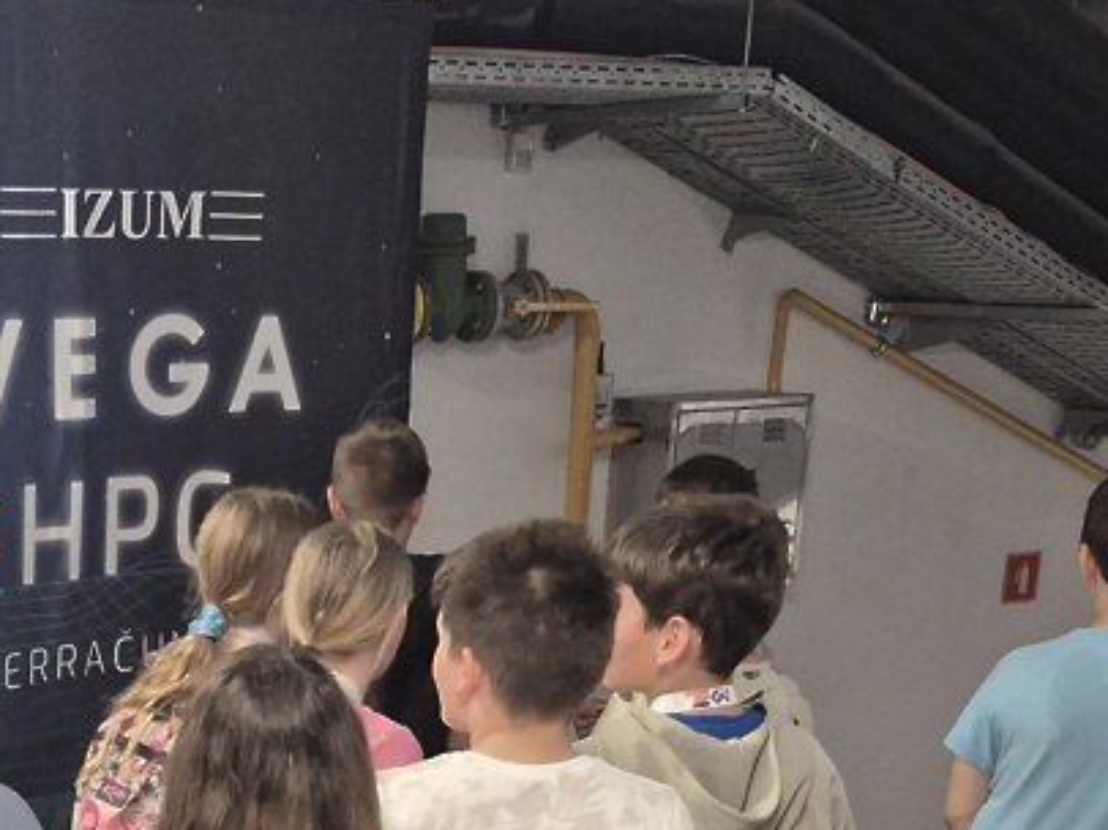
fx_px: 2175
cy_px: 1021
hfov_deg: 27.8
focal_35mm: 68
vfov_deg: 20.1
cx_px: 169
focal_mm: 5.4
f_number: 1.8
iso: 500
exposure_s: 1/100
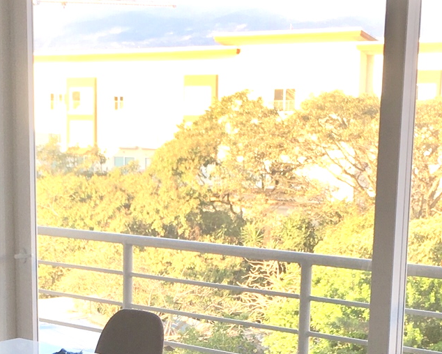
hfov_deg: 21.1
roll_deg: +1.9
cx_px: 126
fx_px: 1177
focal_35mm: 90
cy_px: 389
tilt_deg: -15.2
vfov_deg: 16.6
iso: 25
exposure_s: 1/136
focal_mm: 4.15
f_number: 2.2
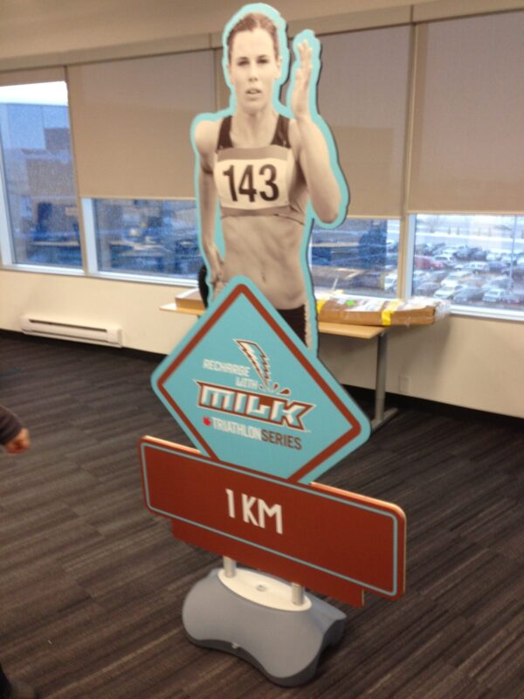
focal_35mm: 33
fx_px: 666
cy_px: 350
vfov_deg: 55.4
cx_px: 262
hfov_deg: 42.9
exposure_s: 1/20
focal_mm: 4.13
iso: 80
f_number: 2.4
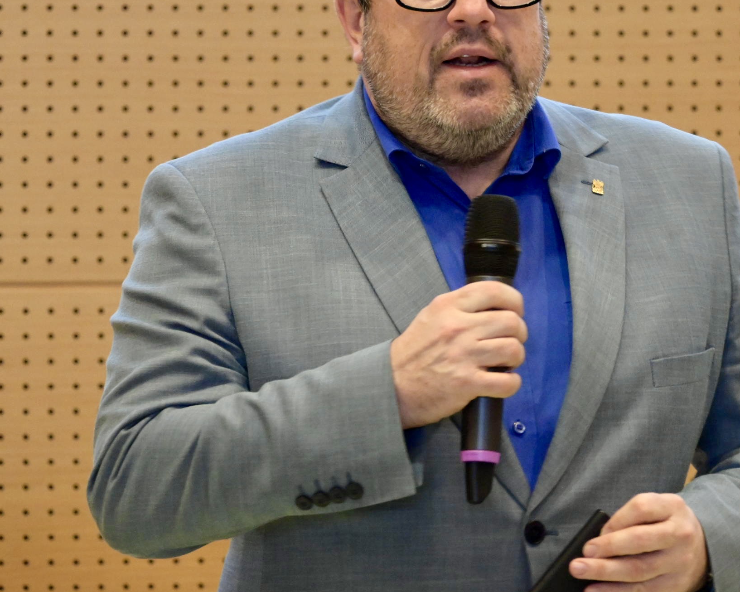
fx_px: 5781
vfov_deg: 5.9
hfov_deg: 7.3
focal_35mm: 264
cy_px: 199
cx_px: 434
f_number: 5
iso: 4000
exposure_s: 1/60
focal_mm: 110
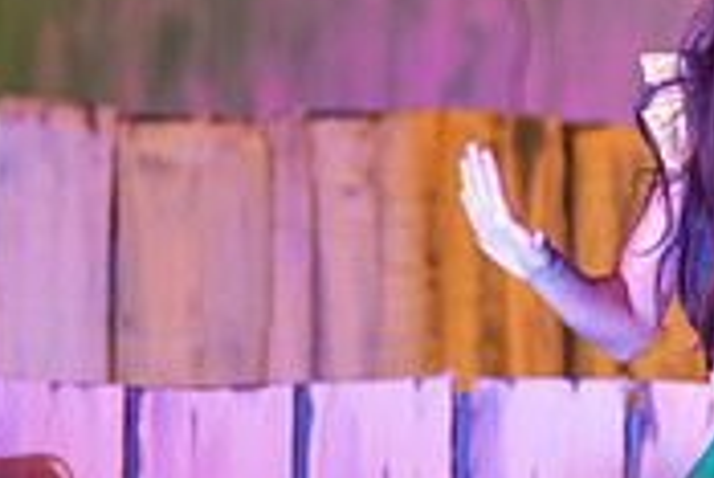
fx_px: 13140
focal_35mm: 662
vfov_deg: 2.1
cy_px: 137
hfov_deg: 3.1
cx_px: 898
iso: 1400
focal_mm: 200
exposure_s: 1/200
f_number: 2.8
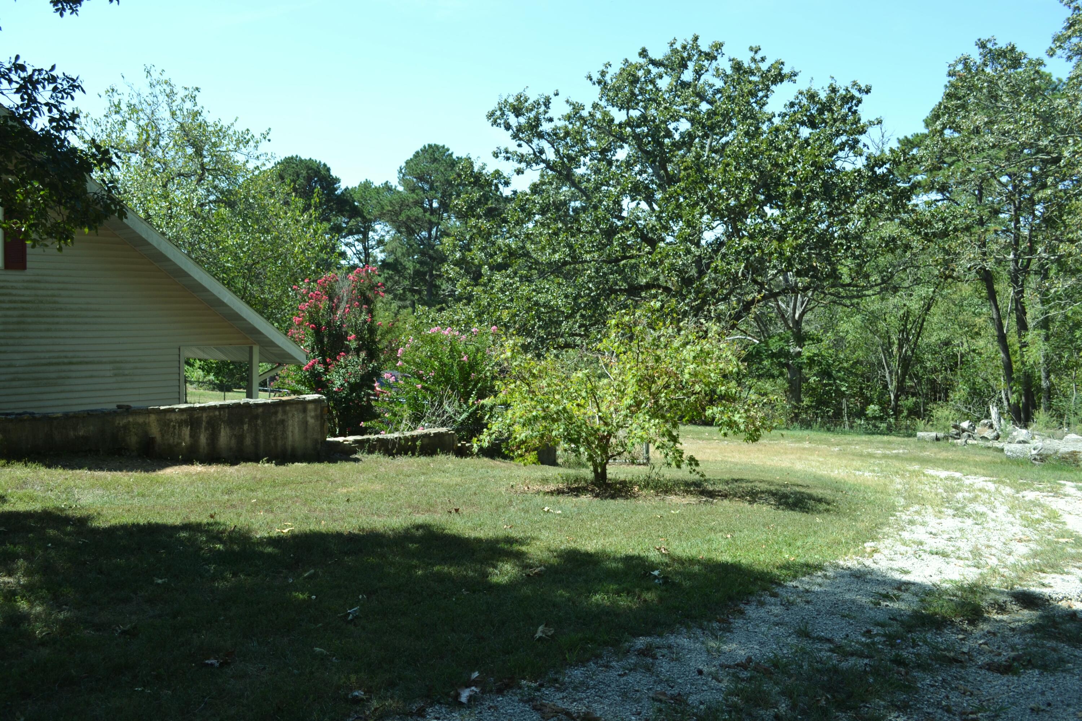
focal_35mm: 30
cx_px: 541
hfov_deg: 61.9
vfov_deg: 43.6
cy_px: 360
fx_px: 902
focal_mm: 20
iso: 100
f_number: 6.3
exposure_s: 1/160
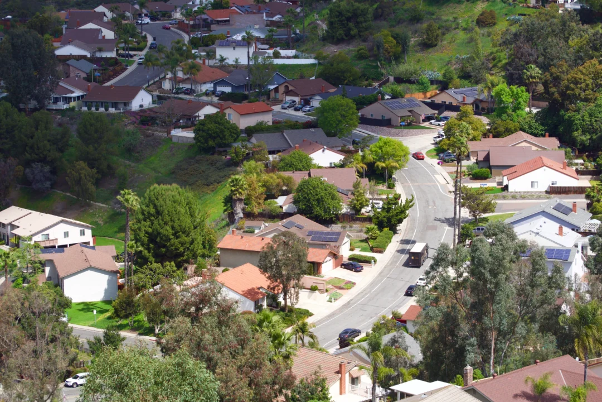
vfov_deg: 15.2
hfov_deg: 22.6
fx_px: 1505
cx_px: 301
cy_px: 201
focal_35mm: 90
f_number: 7.1
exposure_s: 1/400
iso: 100
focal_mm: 60
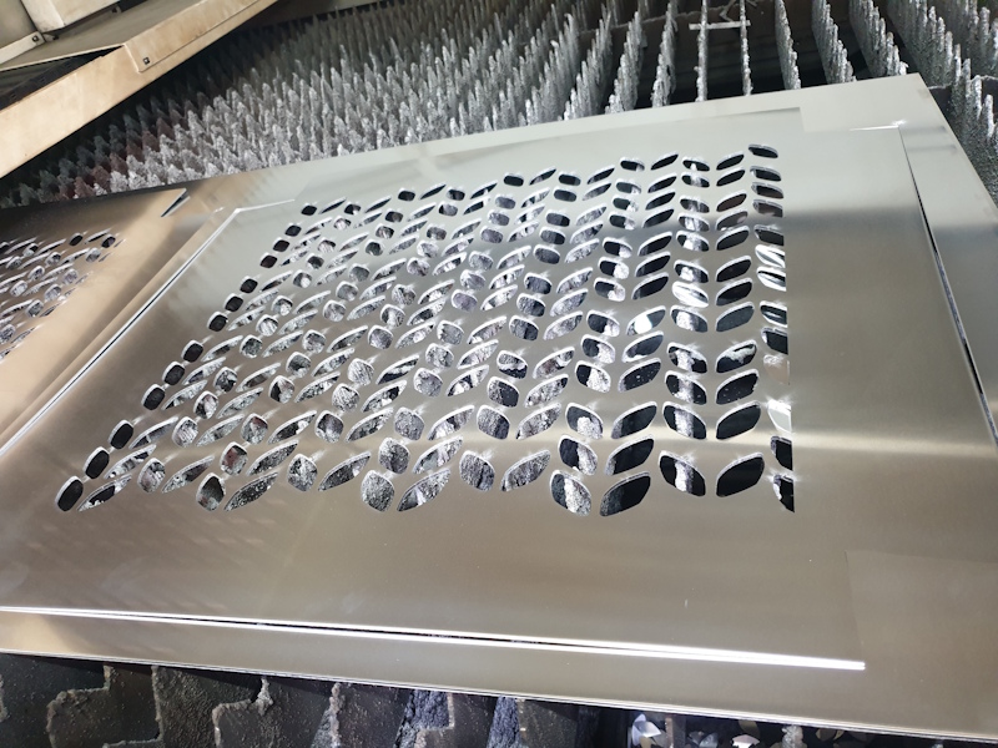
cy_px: 374
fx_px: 750
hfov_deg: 67.3
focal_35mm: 26
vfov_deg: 53.1
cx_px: 499
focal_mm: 4.3
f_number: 1.5
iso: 320
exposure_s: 1/40
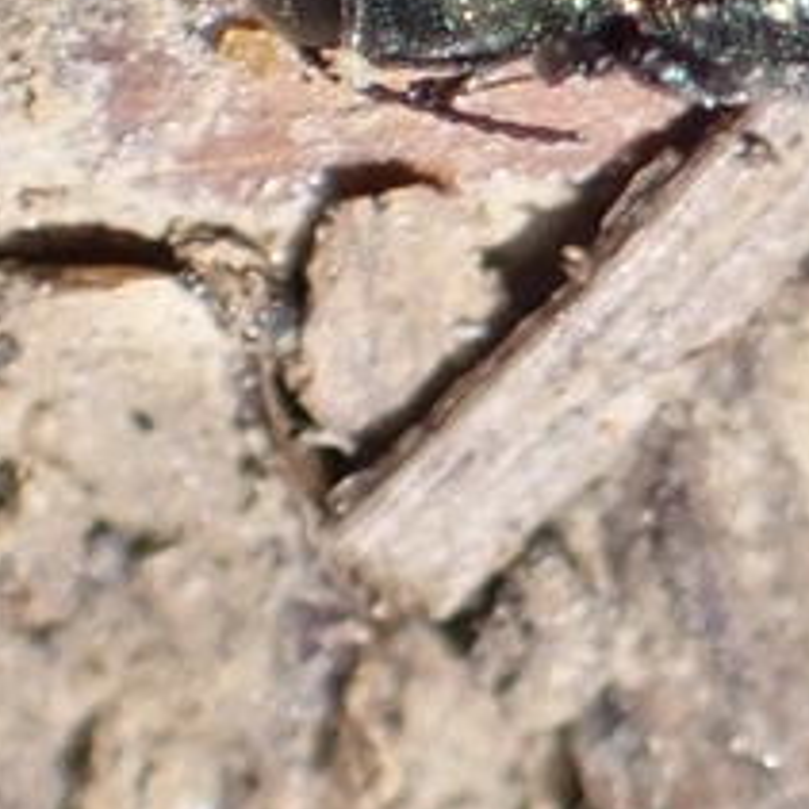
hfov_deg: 6.5
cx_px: 1135
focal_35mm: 268
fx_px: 7086
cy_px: -92
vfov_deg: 6.5
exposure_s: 1/400
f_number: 4.9
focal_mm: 18
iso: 200
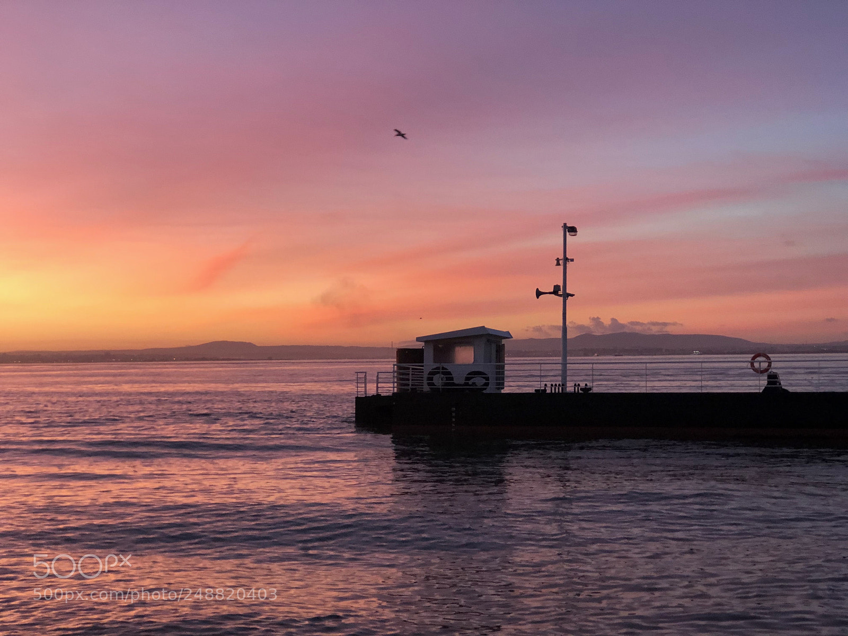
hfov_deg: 33.8
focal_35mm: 57
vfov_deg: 25.7
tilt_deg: -0.1
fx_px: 1396
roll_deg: +0.5
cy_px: 318
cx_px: 424
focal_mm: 6.6
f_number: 2.8
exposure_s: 1/100
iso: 400
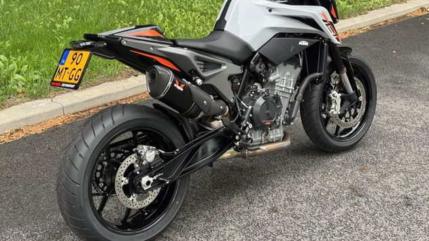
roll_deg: -3.2
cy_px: 95
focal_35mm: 53
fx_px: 603
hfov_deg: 39.2
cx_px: 217
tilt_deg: -21.6
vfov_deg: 22.6
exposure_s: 1/172
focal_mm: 6.76
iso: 80
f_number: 1.78
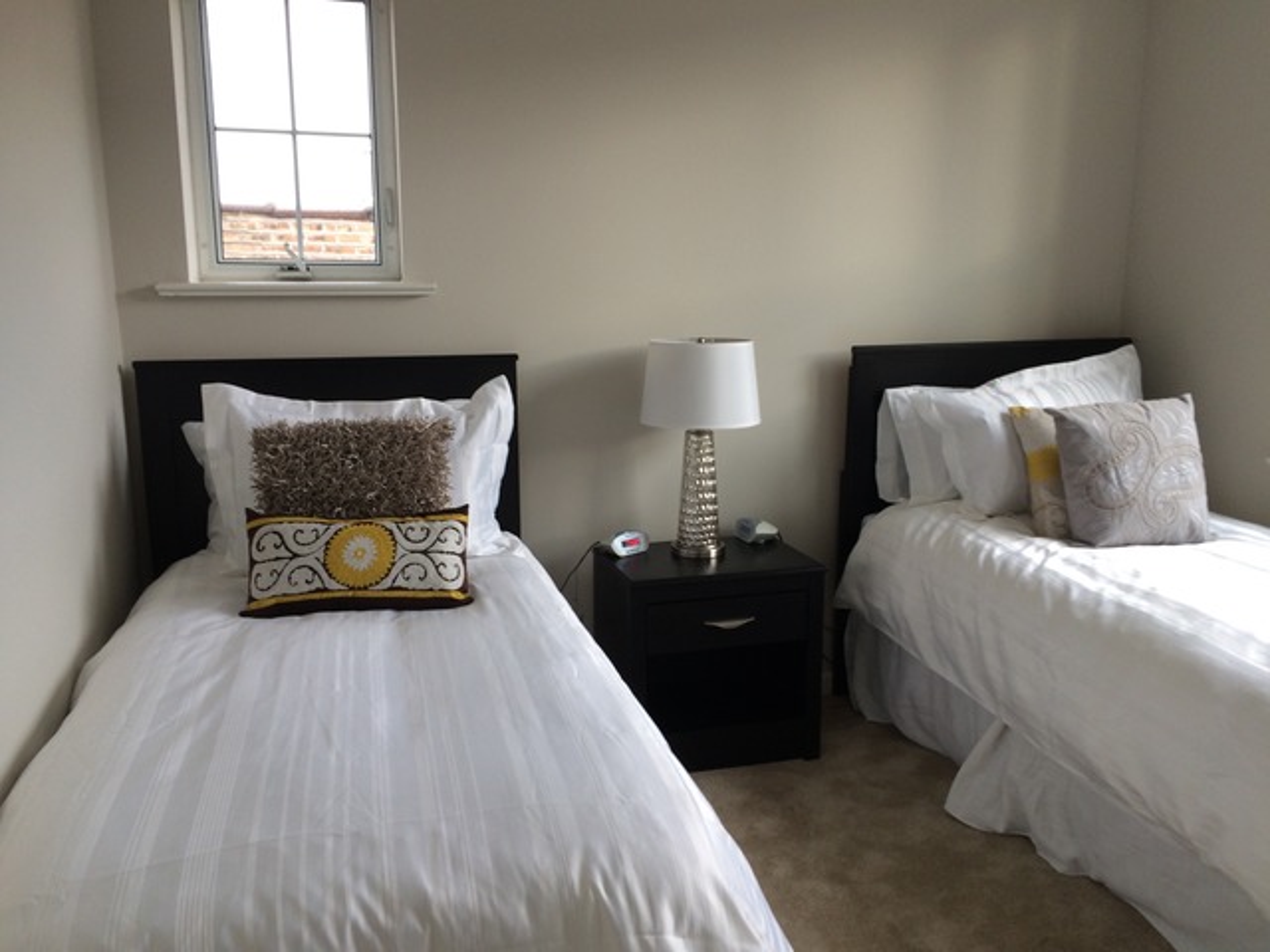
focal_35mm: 29
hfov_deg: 61.7
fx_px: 1064
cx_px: 635
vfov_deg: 48.2
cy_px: 476
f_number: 2.2
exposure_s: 1/30
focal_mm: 4.15
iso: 50
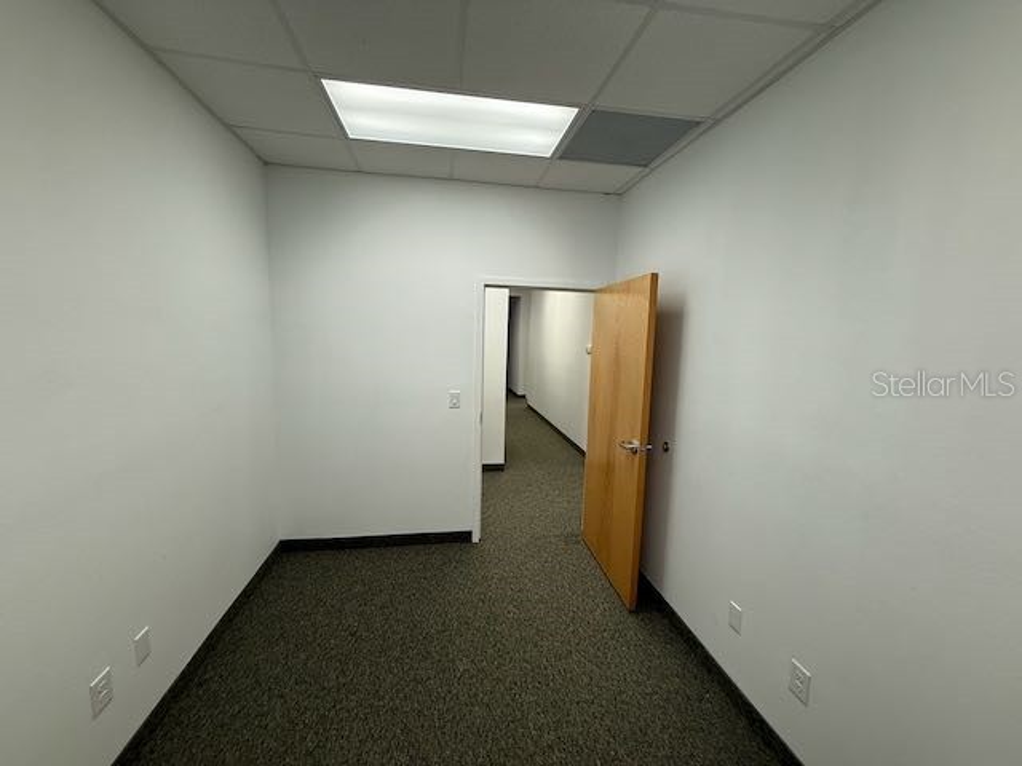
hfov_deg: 102.1
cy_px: 383
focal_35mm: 14
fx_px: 413
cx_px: 511
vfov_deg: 85.7
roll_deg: -1.5
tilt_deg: -6.1
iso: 160
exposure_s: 1/120
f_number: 2.2
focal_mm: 2.22
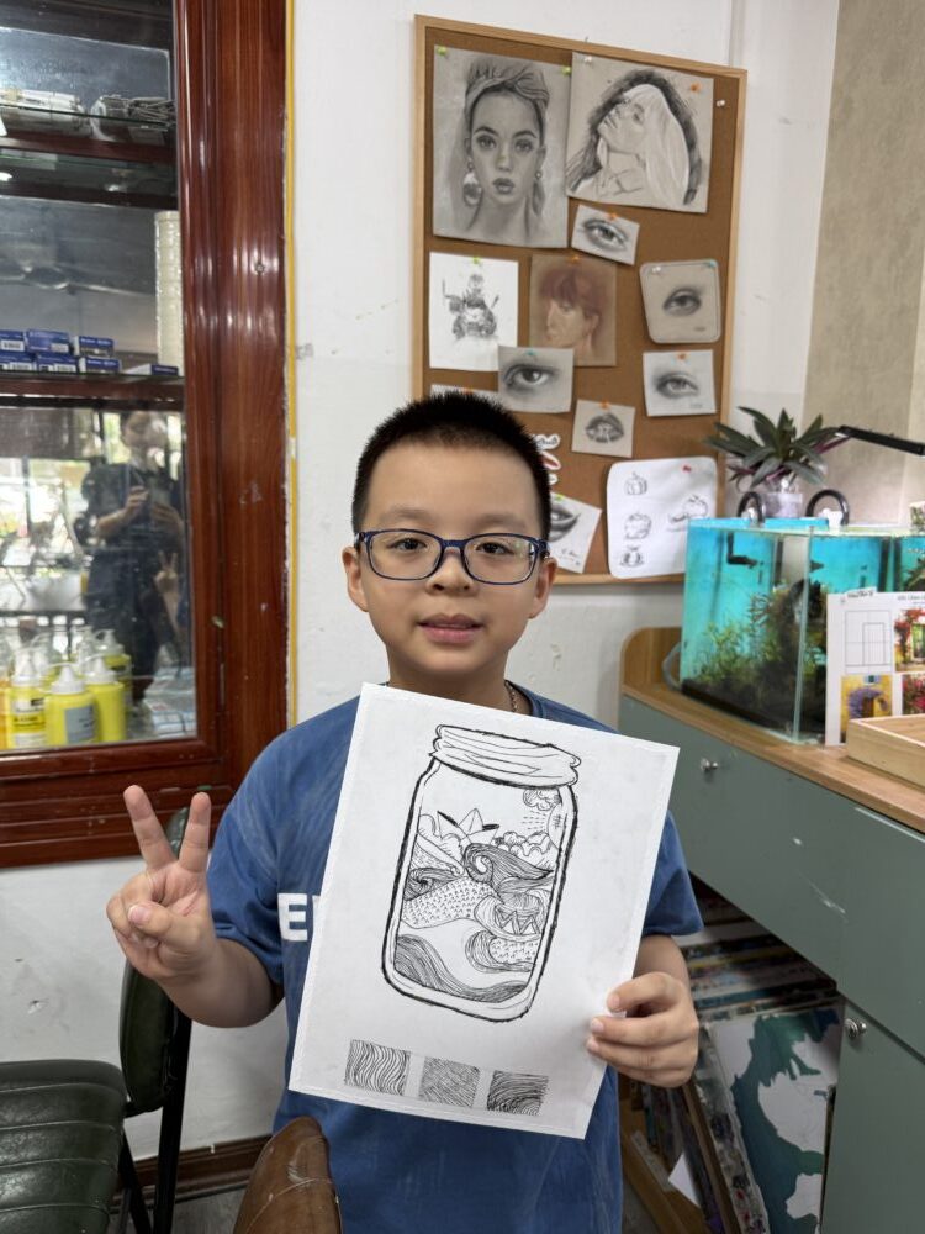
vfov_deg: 71.6
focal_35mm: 24
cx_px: 462
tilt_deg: -7.7
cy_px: 617
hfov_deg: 56.8
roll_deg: -1.3
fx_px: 855
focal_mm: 6.76
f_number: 1.78
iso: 100
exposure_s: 1/100
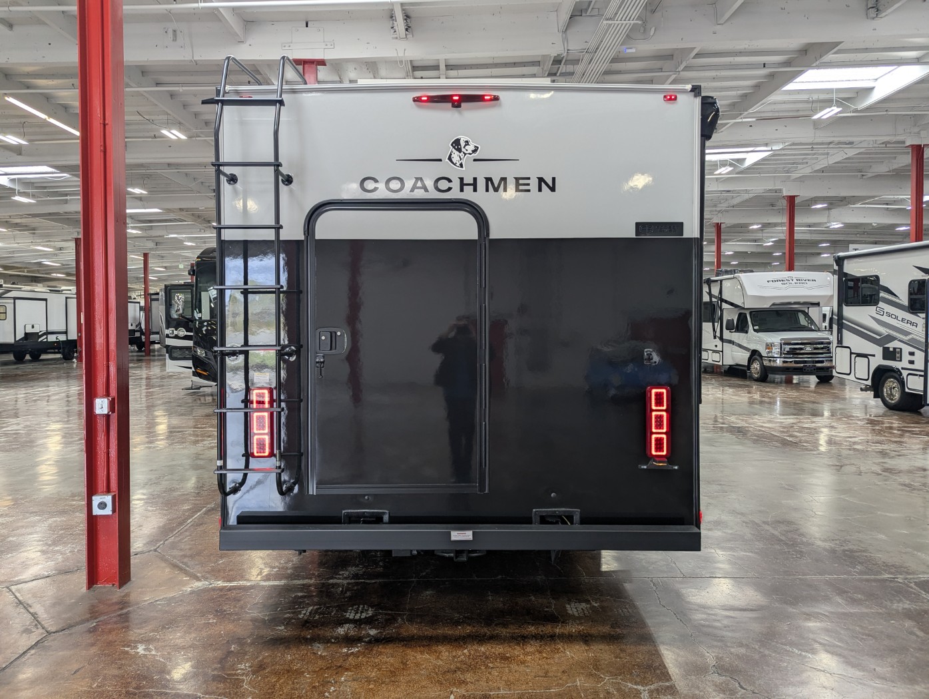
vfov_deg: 56.9
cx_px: 464
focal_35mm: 24
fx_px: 645
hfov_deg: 71.5
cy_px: 350
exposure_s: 1/79.9
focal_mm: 6.81
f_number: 1.85
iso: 38
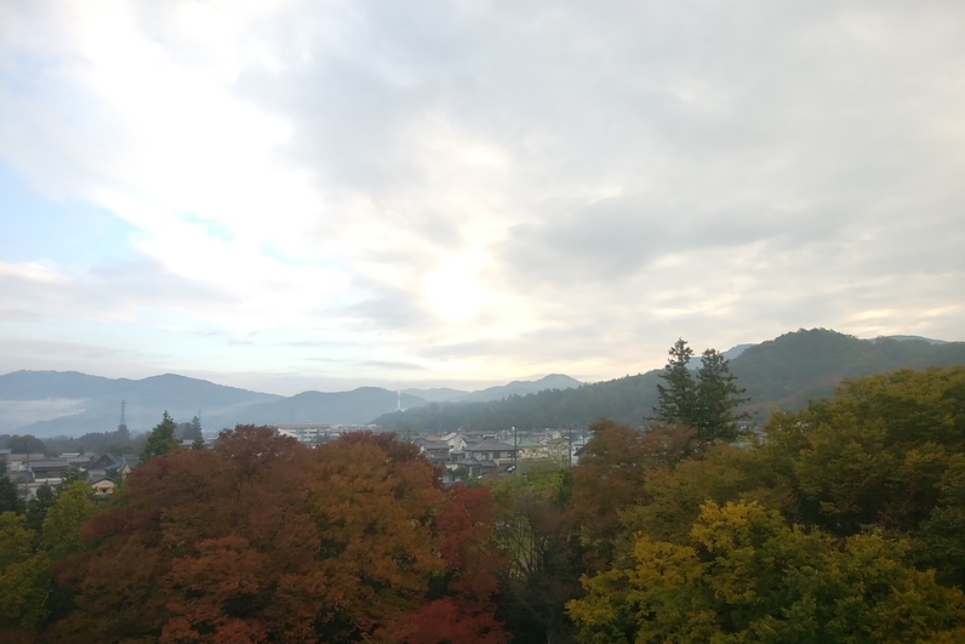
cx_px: 481
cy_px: 349
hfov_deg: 76.1
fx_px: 617
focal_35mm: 23
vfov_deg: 55.1
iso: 32
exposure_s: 1/223
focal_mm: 3
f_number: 2
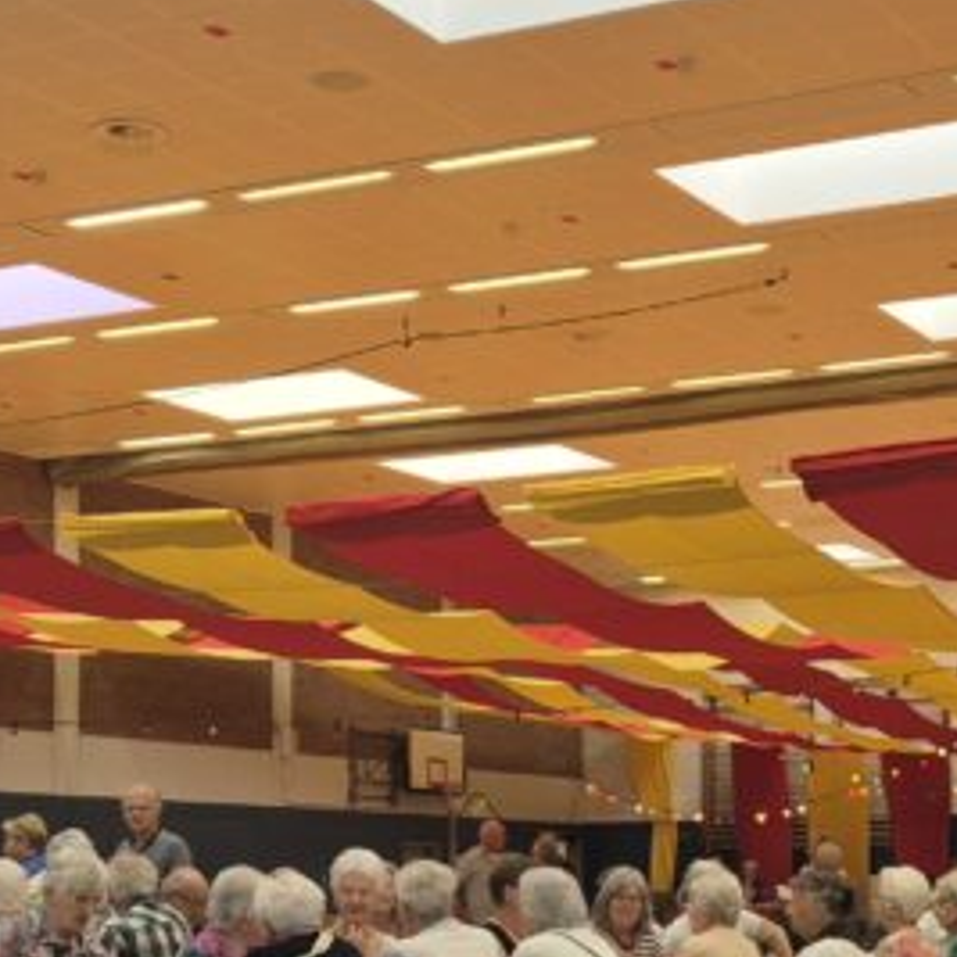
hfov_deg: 22.1
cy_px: 846
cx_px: 591
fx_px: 2440
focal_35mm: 78
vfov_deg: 21.7
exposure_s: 1/180
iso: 50
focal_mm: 5.4
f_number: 1.8
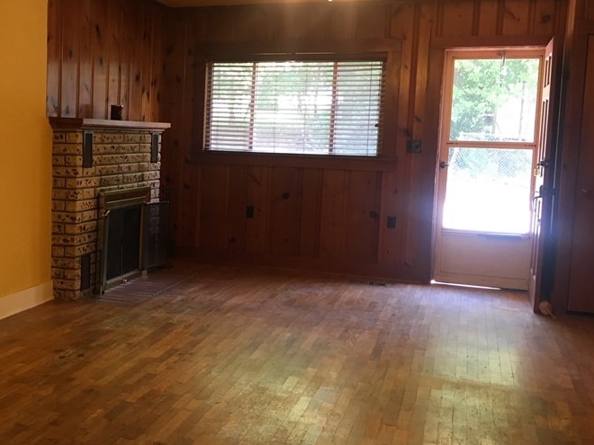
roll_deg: -1.4
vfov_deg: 32.2
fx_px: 772
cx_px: 153
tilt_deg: -4.1
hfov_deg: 40.9
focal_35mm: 45
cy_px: 198
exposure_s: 1/30
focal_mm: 4.15
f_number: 2.2
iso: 80
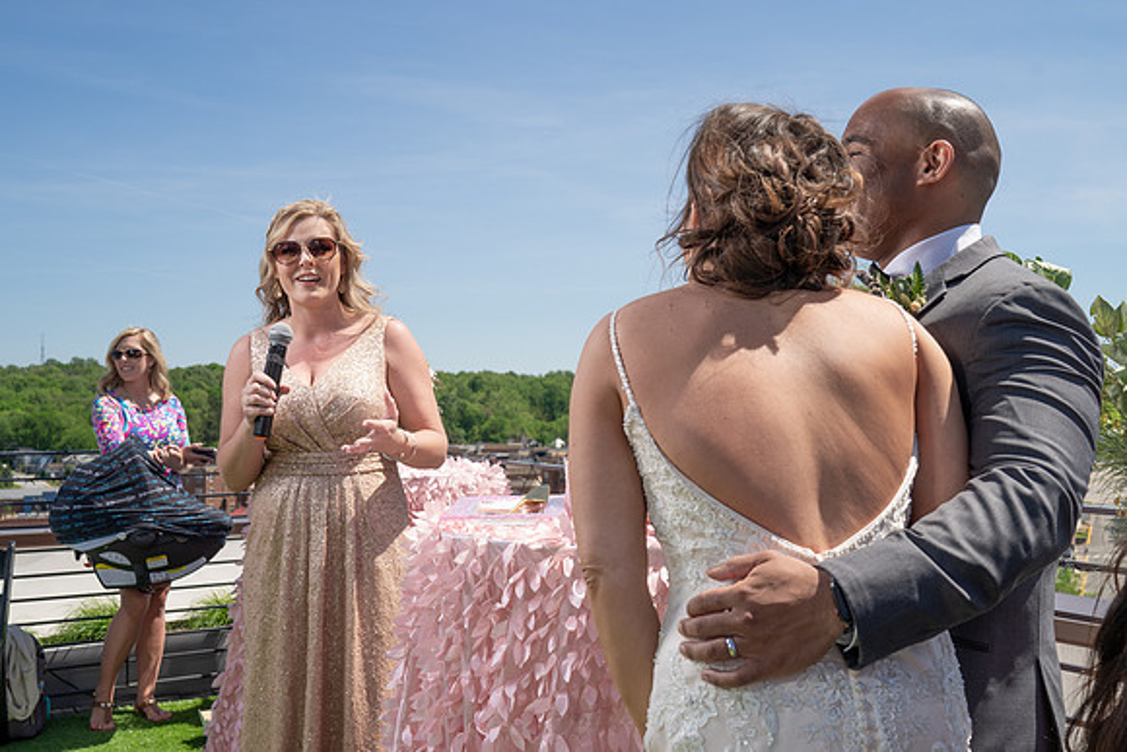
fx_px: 1204
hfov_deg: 50.1
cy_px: 375
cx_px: 619
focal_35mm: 38
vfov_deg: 34.7
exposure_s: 1/250
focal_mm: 35
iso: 50
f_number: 7.1
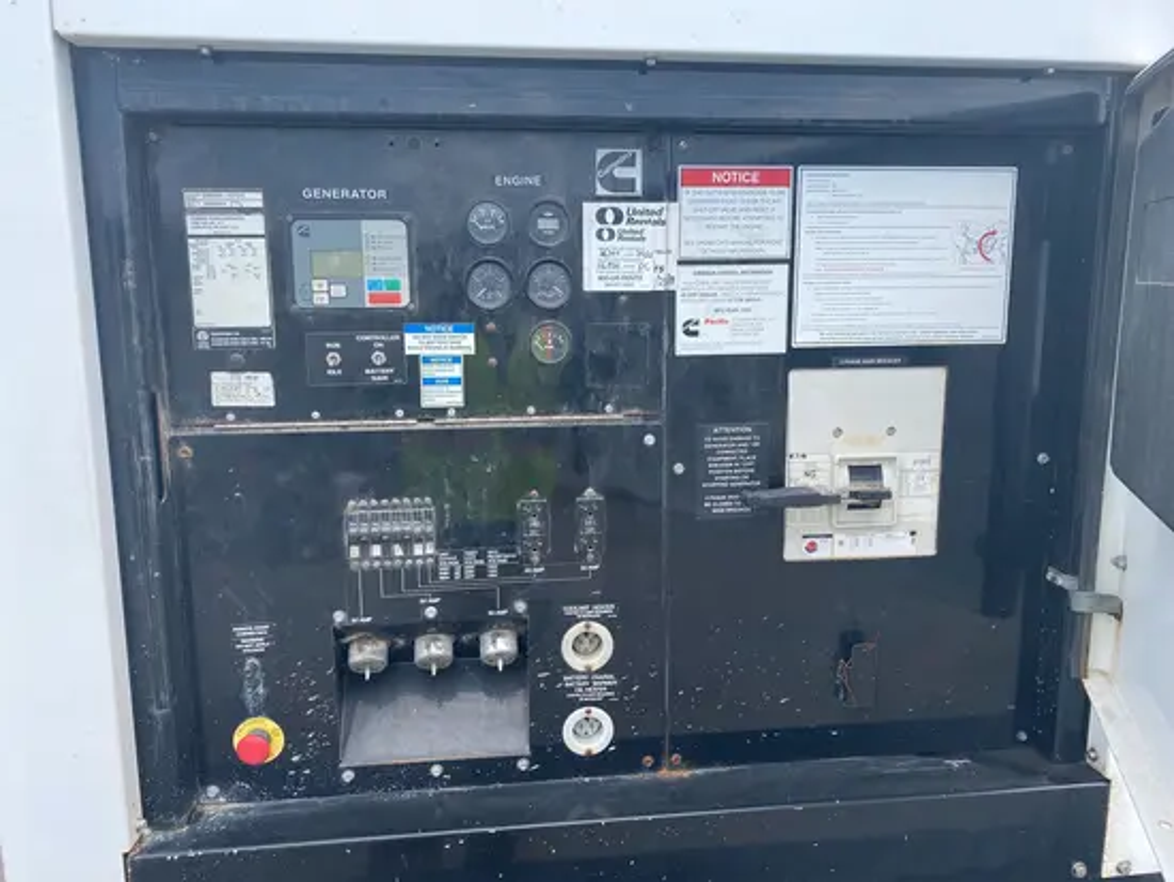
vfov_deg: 53.1
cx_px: 587
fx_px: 882
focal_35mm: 26
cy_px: 441
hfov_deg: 67.3
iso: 32
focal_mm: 4.25
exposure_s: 1/839
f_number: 1.8
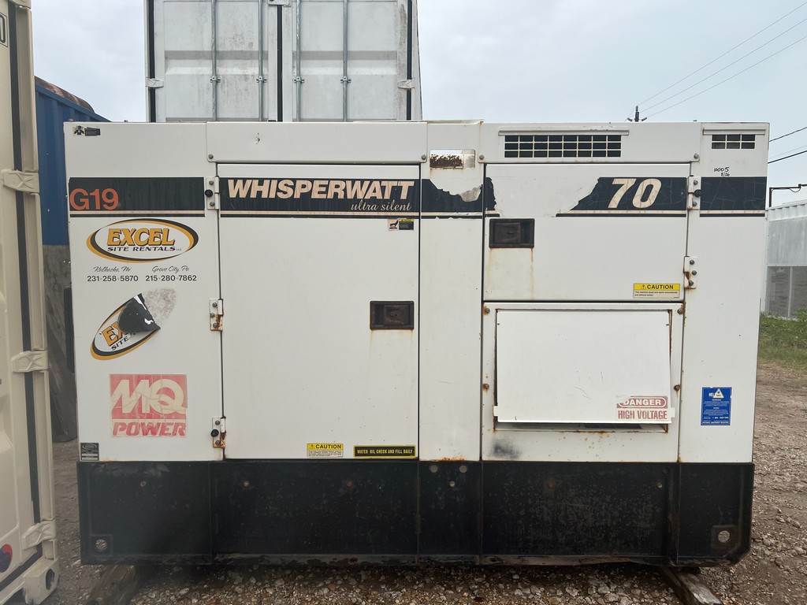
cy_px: 302
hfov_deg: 67.3
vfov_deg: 53.1
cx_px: 404
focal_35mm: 26
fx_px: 606
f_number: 1.5
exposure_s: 1/2571
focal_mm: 5.7
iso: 50
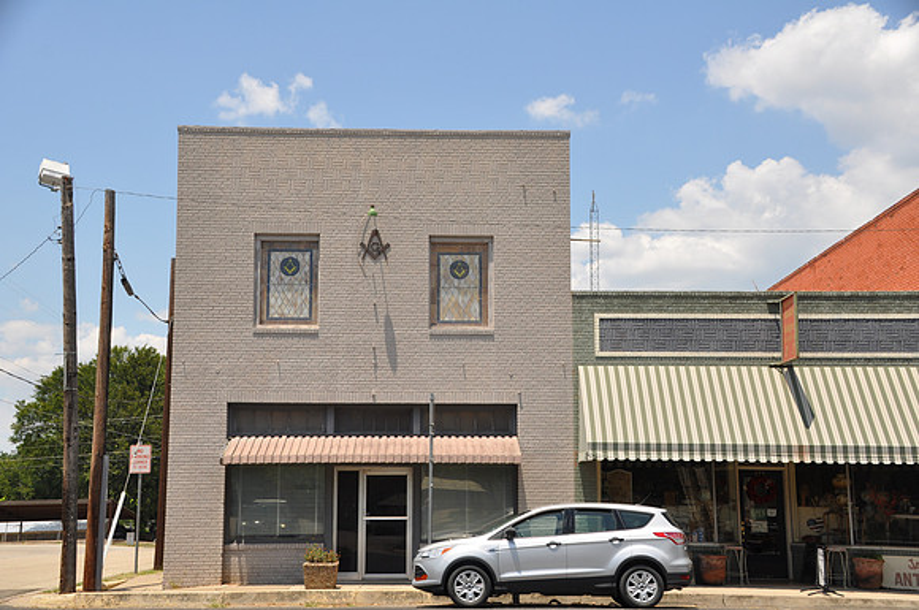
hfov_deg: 37.9
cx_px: 460
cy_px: 305
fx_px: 1338
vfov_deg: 25.7
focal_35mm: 52
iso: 200
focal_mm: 35
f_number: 9
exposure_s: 1/320
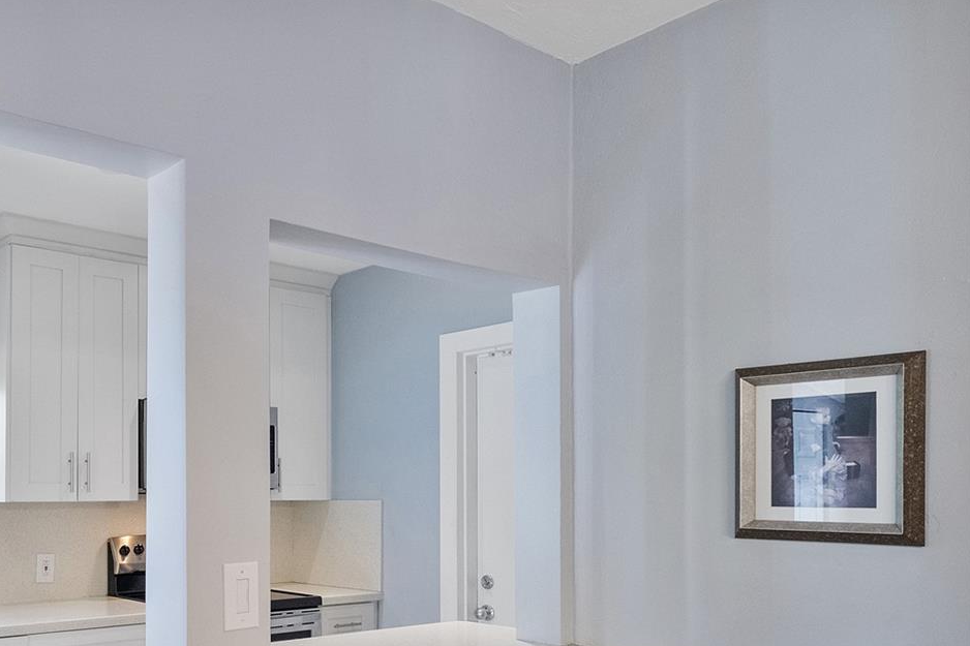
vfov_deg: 43.0
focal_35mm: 29
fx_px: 781
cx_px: 146
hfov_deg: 57.1
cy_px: 512
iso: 2000
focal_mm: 11.5
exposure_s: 1/25
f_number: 8
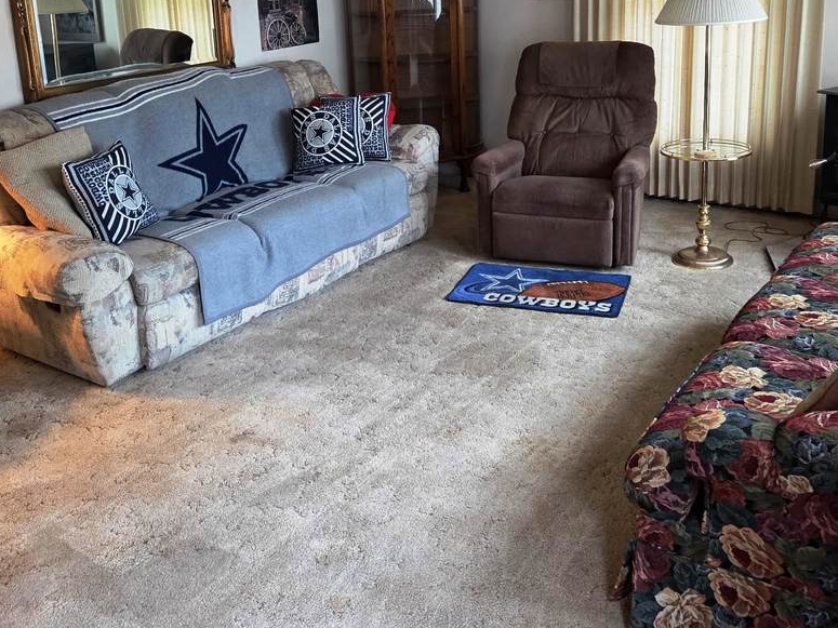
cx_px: 428
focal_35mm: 38
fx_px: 920
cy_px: 169
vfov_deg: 36.9
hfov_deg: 49.0
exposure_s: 1/120
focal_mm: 5.4
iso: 500
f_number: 1.8
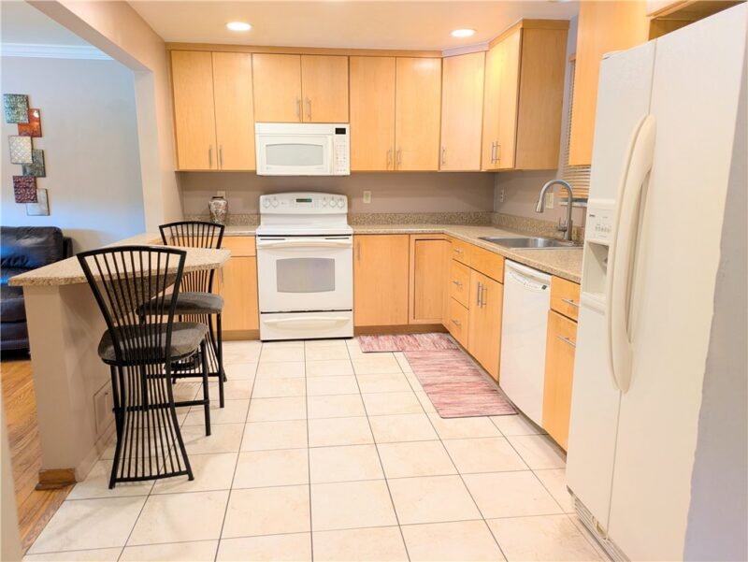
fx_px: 541
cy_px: 281
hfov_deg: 69.4
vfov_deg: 54.9
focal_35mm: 25
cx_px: 374
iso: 95
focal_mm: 5.43
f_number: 1.89
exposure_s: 1/30
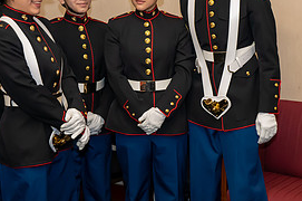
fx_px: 754
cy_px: 93
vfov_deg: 15.2
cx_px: 159
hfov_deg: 22.6
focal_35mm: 90
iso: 10000
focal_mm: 42
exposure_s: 1/160
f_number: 5.3
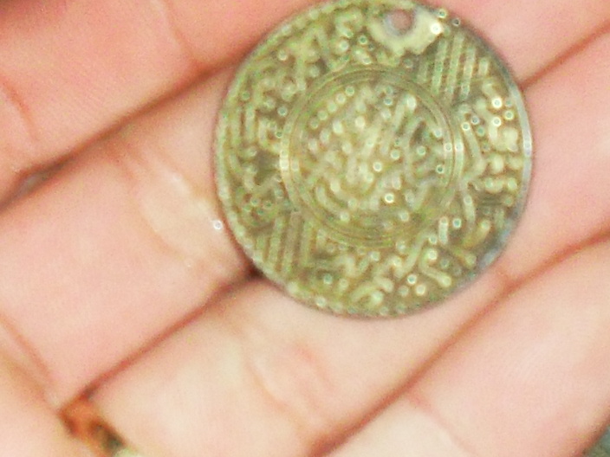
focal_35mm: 35
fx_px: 617
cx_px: 305
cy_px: 228
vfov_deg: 40.7
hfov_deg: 52.6
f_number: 3.2
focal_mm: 6.3
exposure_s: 1/45
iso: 200
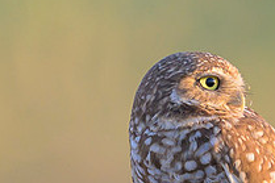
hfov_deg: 0.7
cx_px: 101
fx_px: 22493
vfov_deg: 0.5
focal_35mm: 2947
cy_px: 107
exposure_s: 1/800
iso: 800
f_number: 4
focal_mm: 560
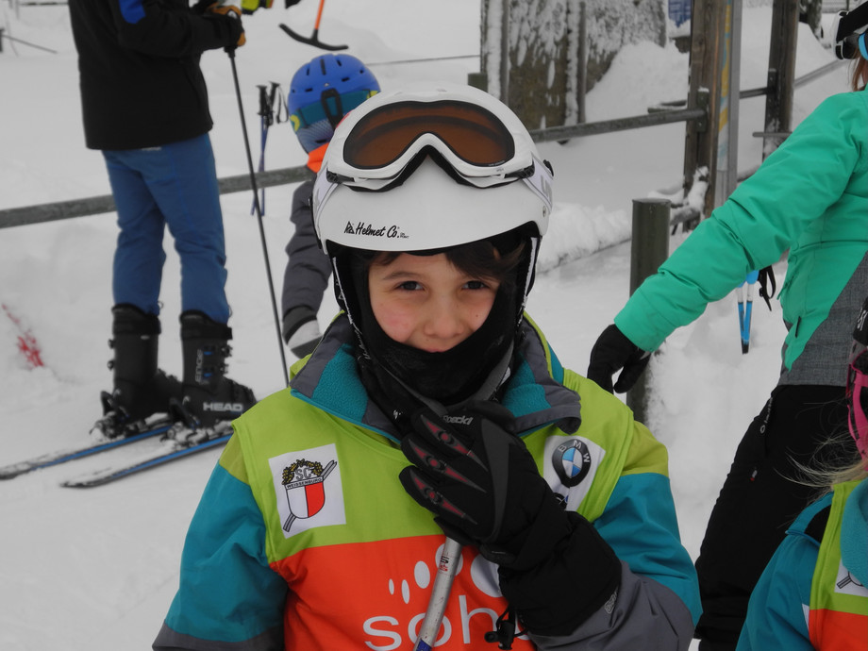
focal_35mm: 94
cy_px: 326
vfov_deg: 15.7
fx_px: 2357
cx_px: 434
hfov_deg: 20.9
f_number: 4.5
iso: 100
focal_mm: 20.1
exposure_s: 1/400
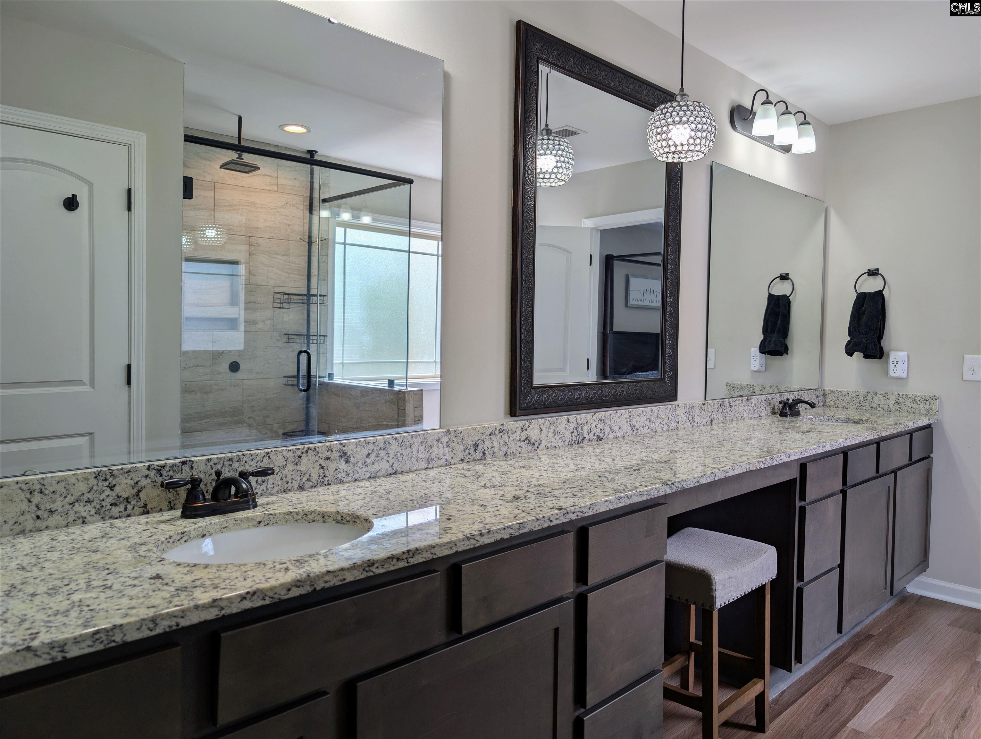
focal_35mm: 24
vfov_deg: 56.9
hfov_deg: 71.5
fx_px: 681
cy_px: 370
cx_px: 490
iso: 25
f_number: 1.68
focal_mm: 6.9
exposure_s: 1/120
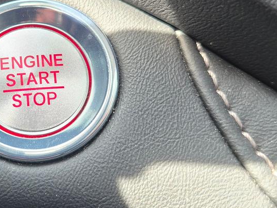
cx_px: 28
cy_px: 96
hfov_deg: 33.2
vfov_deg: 26.5
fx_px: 440
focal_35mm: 55
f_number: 1.8
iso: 160
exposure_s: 1/180
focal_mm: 5.4
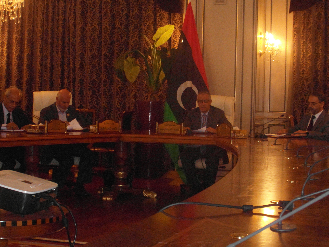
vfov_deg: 20.2
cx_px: 164
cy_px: 124
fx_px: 694
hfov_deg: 26.7
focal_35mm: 73
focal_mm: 11.9
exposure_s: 1/45
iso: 640
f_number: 4.2
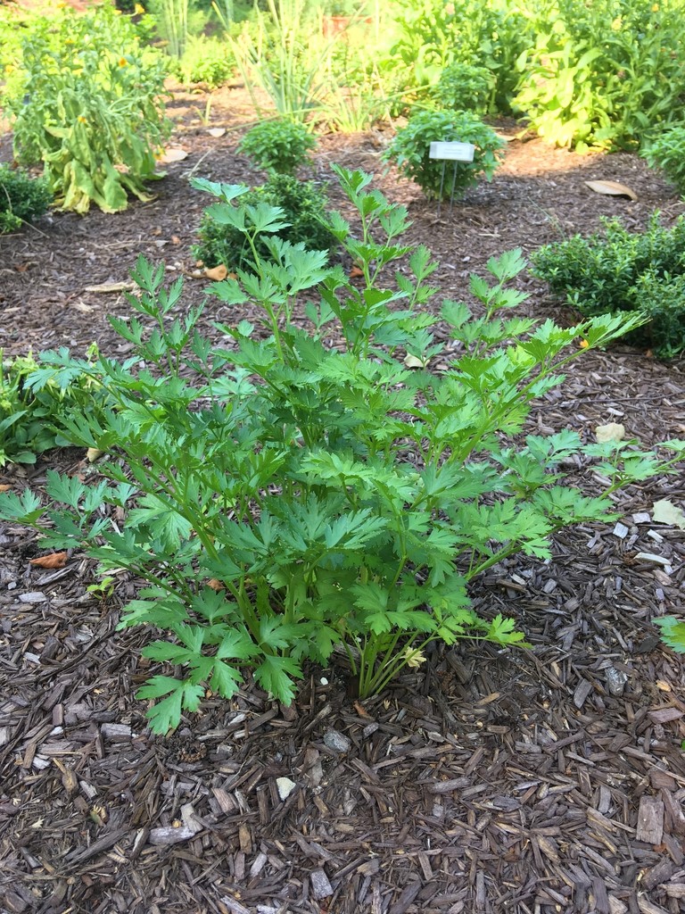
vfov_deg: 61.7
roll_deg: +2.8
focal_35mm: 29
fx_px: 765
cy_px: 457
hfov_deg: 48.2
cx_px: 342
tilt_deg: -32.8
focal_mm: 4.15
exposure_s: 1/60
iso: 25
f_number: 2.2
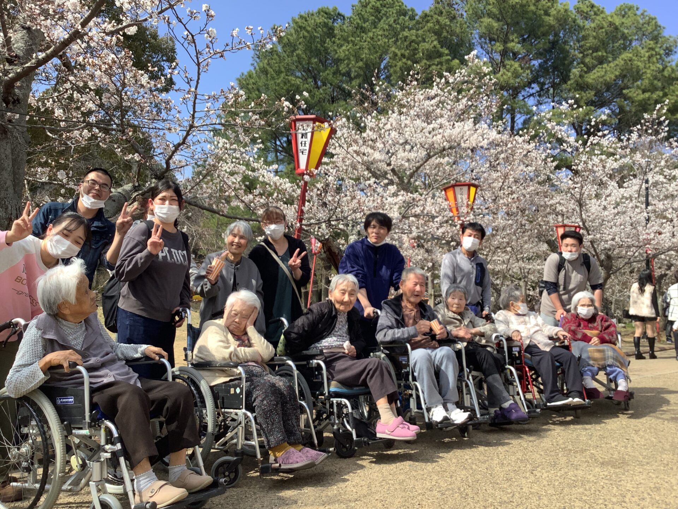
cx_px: 339
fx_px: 607
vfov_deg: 45.4
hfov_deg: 58.4
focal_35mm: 31
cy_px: 254
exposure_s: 1/840
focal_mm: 3.3
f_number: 2.4
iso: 25
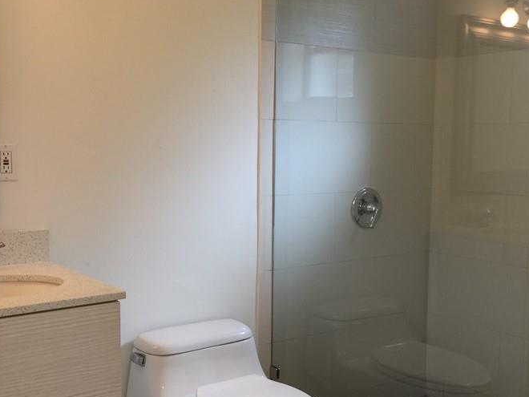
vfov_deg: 32.1
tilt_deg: -6.0
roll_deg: -1.1
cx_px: 275
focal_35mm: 45
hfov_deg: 42.1
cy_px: 222
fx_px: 688
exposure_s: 1/30
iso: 32
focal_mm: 4.15
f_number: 2.2
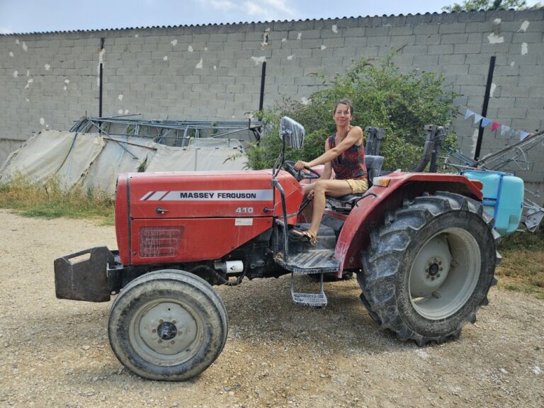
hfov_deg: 73.9
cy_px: 204
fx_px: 361
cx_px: 272
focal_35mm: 23
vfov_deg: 58.9
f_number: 1.8
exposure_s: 1/596
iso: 32
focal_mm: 5.4
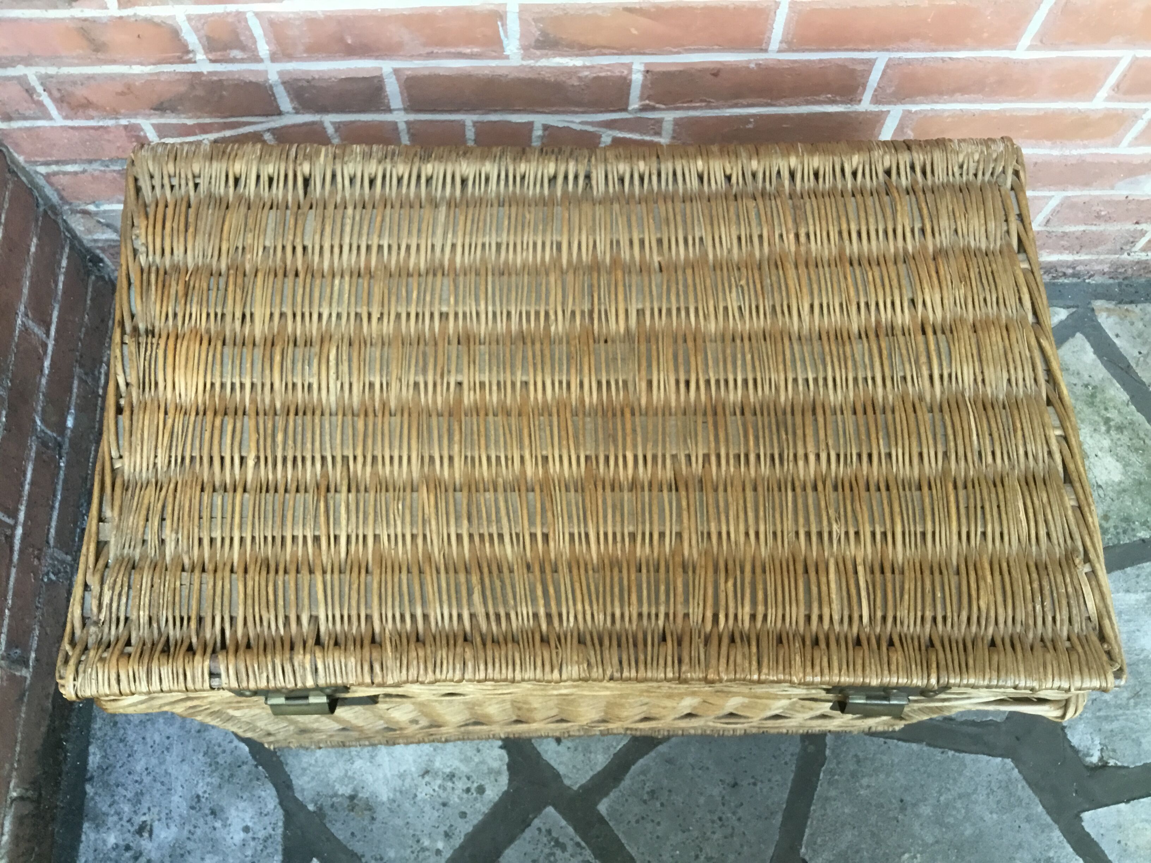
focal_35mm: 31
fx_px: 1031
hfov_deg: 58.4
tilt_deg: -69.6
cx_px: 576
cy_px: 432
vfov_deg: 45.4
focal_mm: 3.3
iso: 50
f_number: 2.4
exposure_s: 1/33
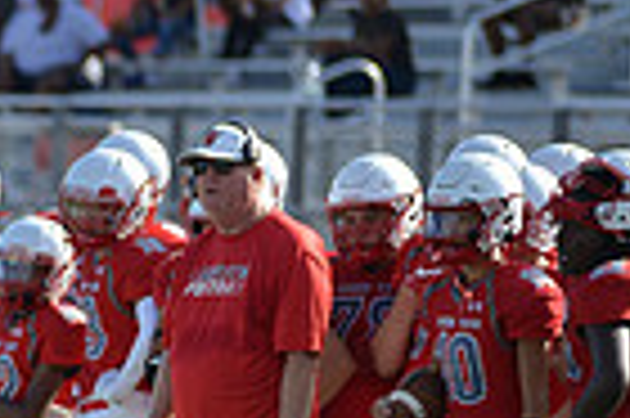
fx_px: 14490
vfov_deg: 1.7
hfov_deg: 2.5
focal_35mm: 829
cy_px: 528
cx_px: -536
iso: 125
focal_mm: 200
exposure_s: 1/1600
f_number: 2.8
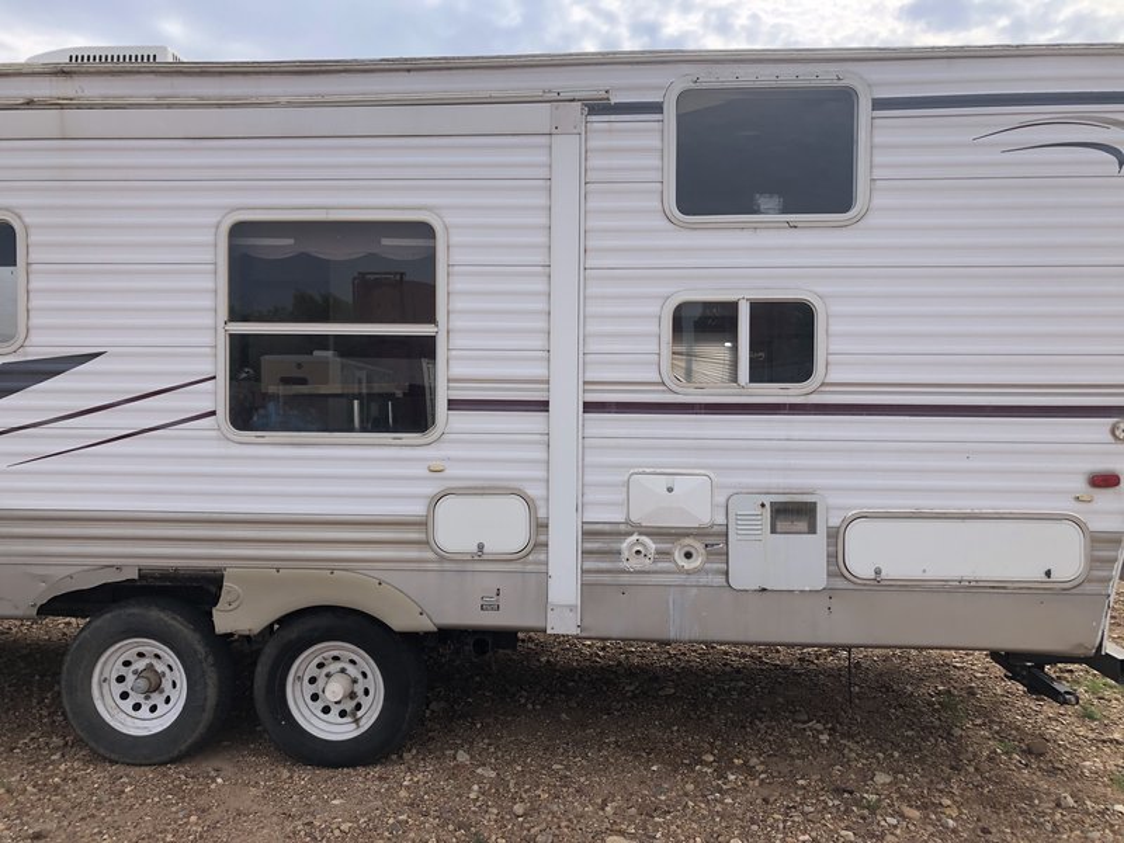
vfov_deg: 49.7
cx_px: 562
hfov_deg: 63.4
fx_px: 909
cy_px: 422
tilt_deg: +0.0
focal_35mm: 28
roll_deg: -0.7
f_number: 1.8
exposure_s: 1/1333
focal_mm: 3.99
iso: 20
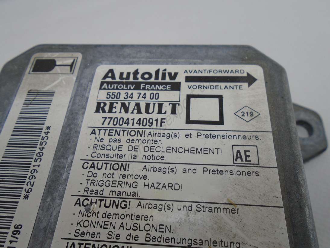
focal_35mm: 26
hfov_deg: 67.3
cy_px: 124
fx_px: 248
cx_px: 165
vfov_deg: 53.0
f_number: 3.2
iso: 100
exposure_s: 1/160
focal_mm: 4.6
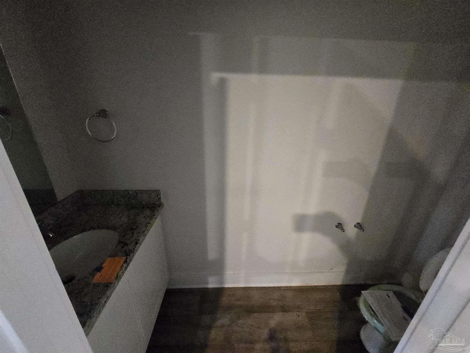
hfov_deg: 106.2
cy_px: 176
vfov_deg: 89.9
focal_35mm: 13
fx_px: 177
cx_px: 235
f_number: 2.2
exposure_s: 1/60
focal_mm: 2.2
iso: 1600
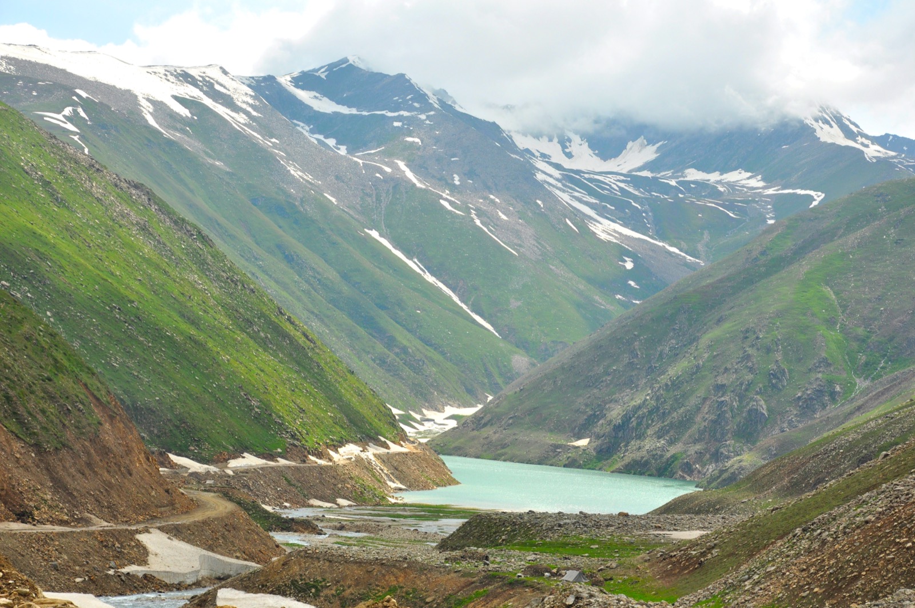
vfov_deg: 14.7
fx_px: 2360
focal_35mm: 93
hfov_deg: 21.9
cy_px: 304
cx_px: 458
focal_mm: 62
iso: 400
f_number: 7.1
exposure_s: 1/800
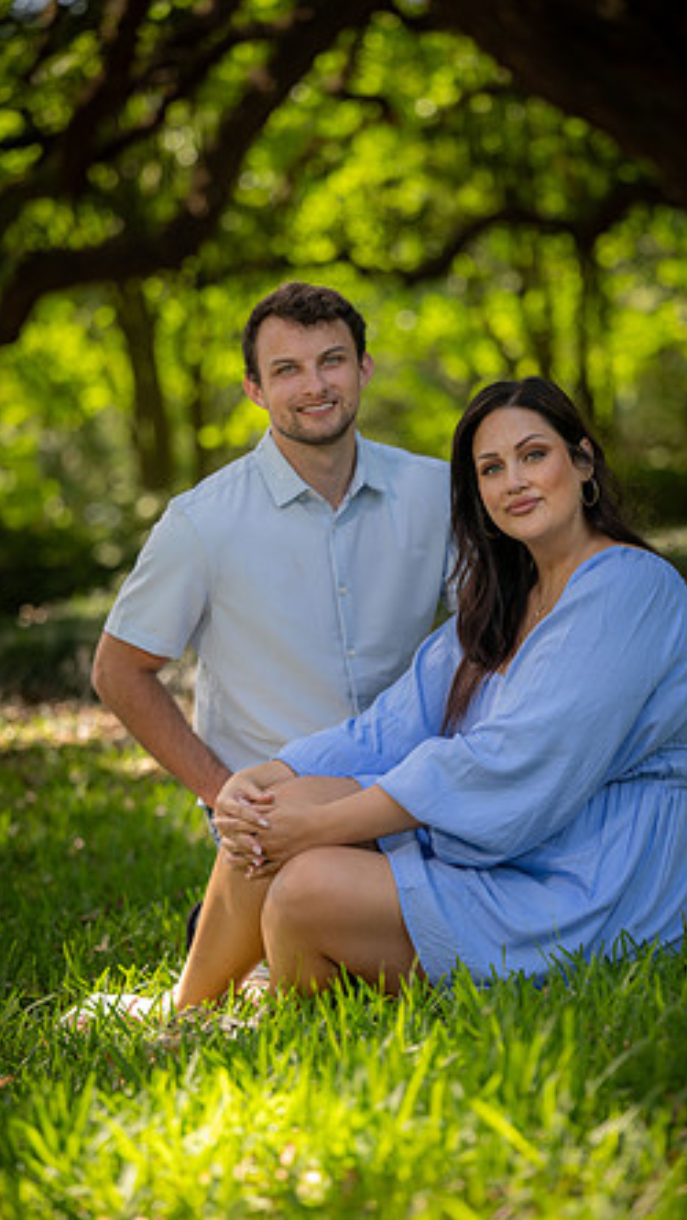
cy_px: 610
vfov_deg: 20.4
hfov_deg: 11.5
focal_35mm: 105
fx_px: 3398
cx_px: 393
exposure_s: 1/125
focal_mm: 99
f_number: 3.2
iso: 100
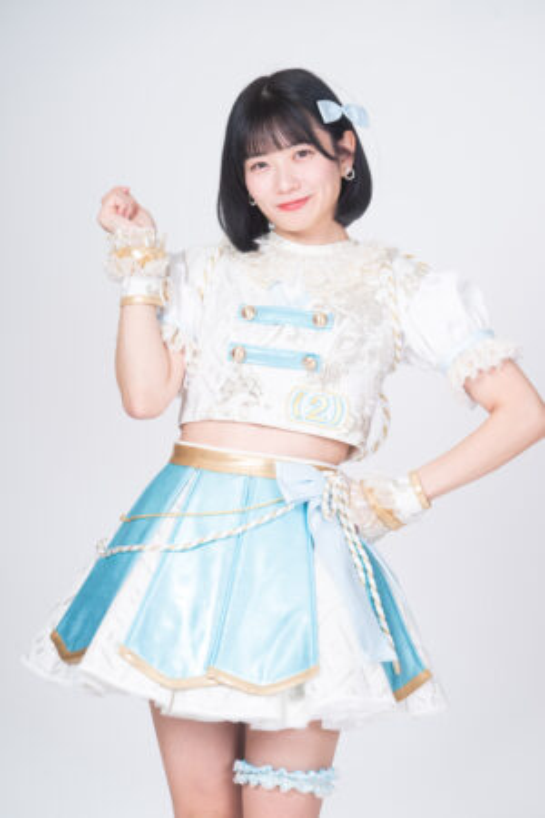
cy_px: 409
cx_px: 272
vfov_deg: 16.8
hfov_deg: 11.2
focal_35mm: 122
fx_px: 2770
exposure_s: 1/125
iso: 160
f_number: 6.3
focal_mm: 122
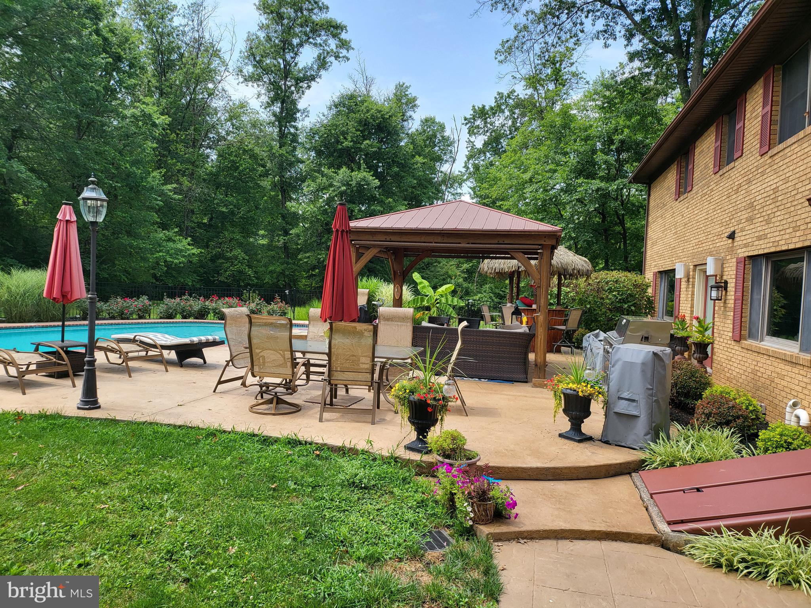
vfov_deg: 56.8
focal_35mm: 24
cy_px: 304
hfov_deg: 71.6
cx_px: 406
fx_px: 562
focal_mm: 5
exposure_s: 1/1314
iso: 40
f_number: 1.8
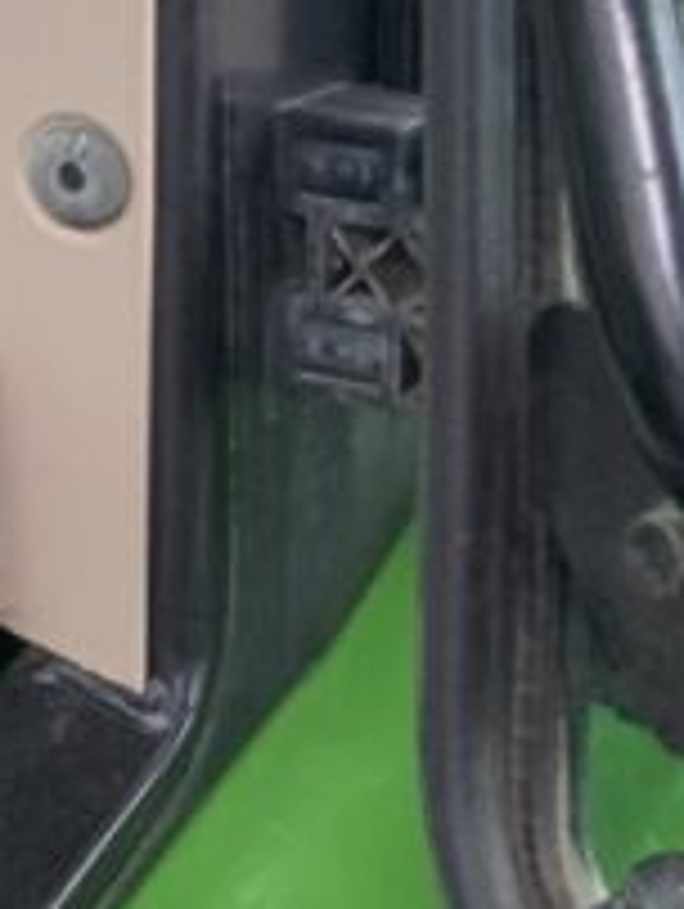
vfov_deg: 13.2
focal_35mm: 147
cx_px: -1390
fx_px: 3865
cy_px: -86
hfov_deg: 8.4
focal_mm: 3
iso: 25
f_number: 1.8
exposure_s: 1/122
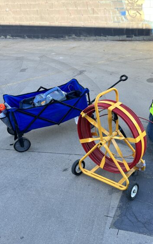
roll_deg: +1.9
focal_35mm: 35
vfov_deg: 55.3
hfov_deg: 34.6
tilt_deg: -28.2
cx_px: 132
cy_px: 119
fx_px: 233
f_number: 1.78
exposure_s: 1/471
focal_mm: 6.86
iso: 80
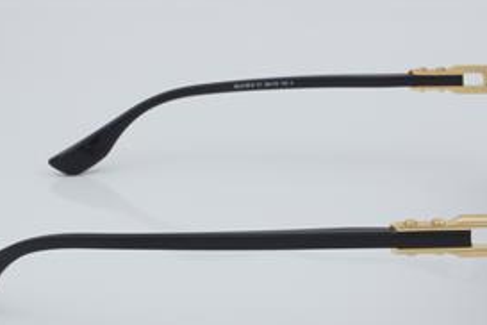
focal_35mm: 99
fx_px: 1336
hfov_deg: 20.7
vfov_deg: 13.9
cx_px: 277
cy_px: 188
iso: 100
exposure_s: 1/4
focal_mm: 45
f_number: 32
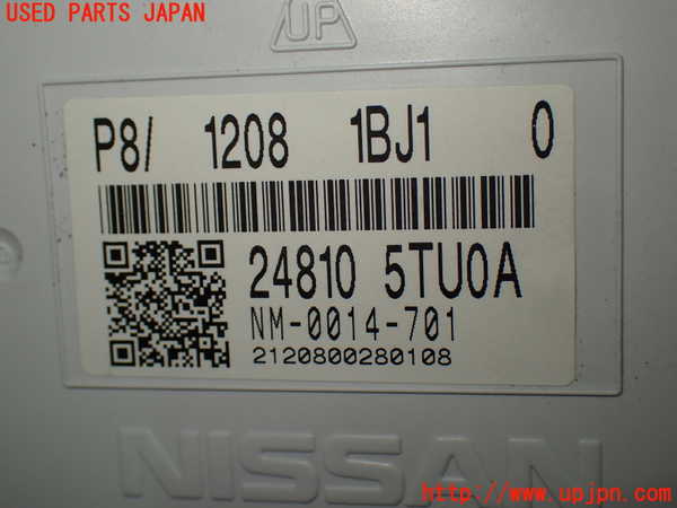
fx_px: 978
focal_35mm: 50
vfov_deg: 29.1
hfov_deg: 38.2
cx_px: 338
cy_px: 254
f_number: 3.2
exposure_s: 1/200
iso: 200
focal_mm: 9.01
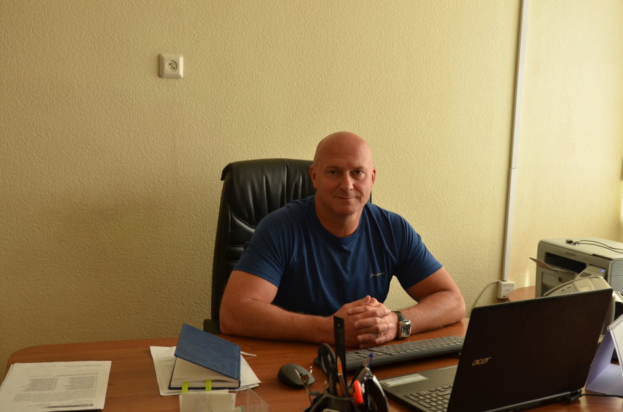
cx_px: 312
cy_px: 206
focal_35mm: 44
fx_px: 751
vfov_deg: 30.7
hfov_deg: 45.0
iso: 500
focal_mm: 29
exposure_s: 1/250
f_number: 4
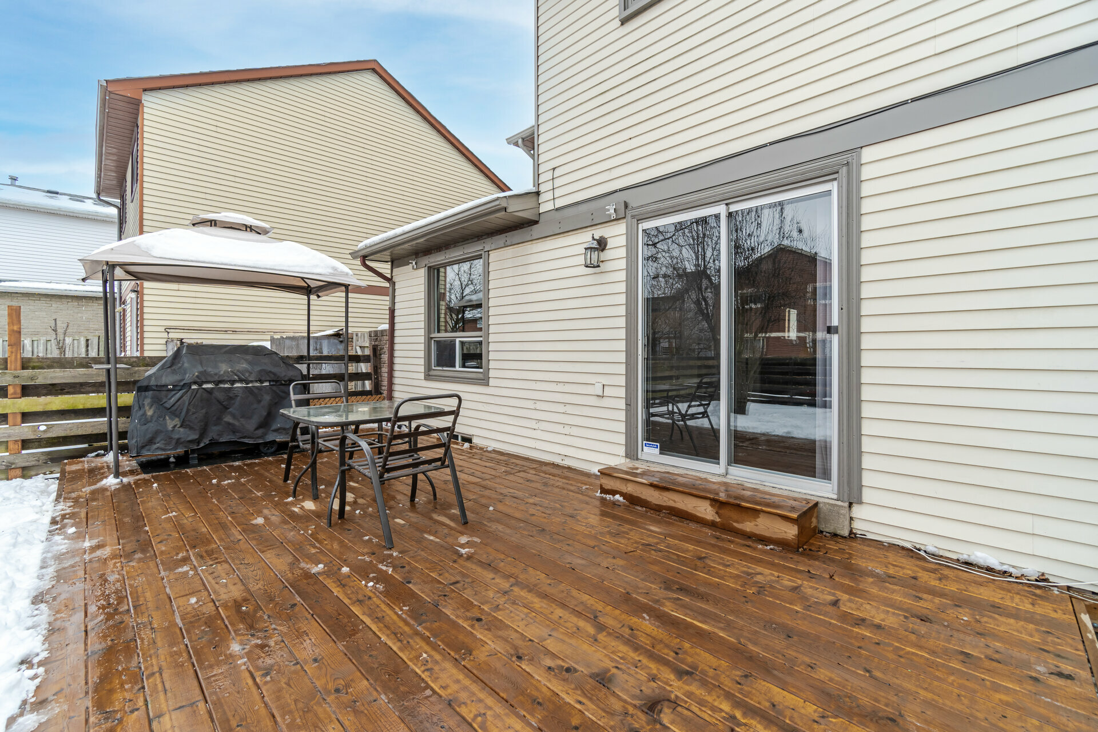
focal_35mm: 15
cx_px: 549
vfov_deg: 77.3
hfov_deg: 100.4
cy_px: 366
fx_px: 457
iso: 80
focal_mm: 10
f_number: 6.3
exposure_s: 1/100
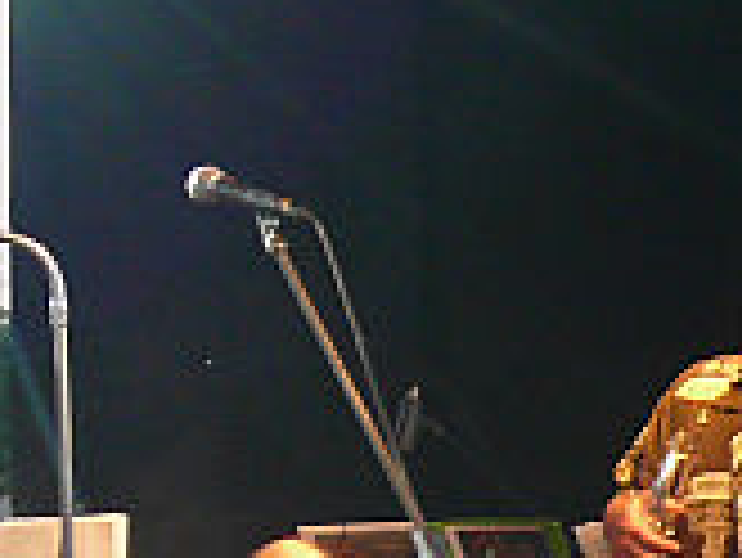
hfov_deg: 5.2
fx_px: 8237
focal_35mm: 384
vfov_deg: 3.9
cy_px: 634
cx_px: 252
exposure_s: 1/20
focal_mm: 16.8
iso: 200
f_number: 3.2
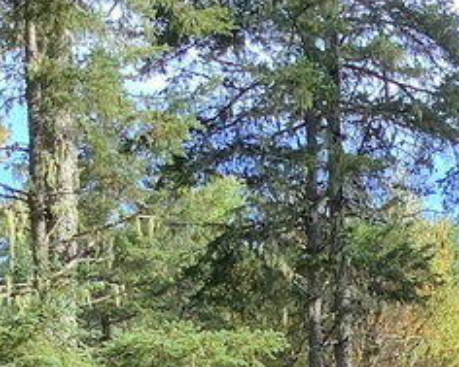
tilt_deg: -5.7
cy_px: 720
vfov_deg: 11.0
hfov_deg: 14.6
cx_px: 525
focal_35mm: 128
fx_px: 1740
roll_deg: +0.0
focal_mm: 3.3
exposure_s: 1/120
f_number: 2.4
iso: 32
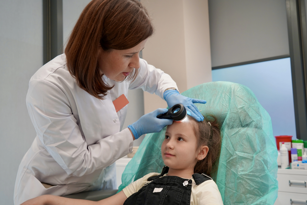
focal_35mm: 32
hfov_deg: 58.7
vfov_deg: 41.1
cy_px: 102
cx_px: 154
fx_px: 273
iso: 800
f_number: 4
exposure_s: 1/160
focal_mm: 32
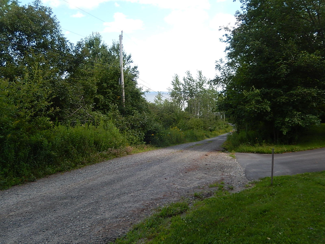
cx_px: 162
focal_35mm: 32
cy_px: 122
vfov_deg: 44.2
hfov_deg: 56.8
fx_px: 300
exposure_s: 1/400
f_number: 3.8
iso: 125
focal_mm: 5.7
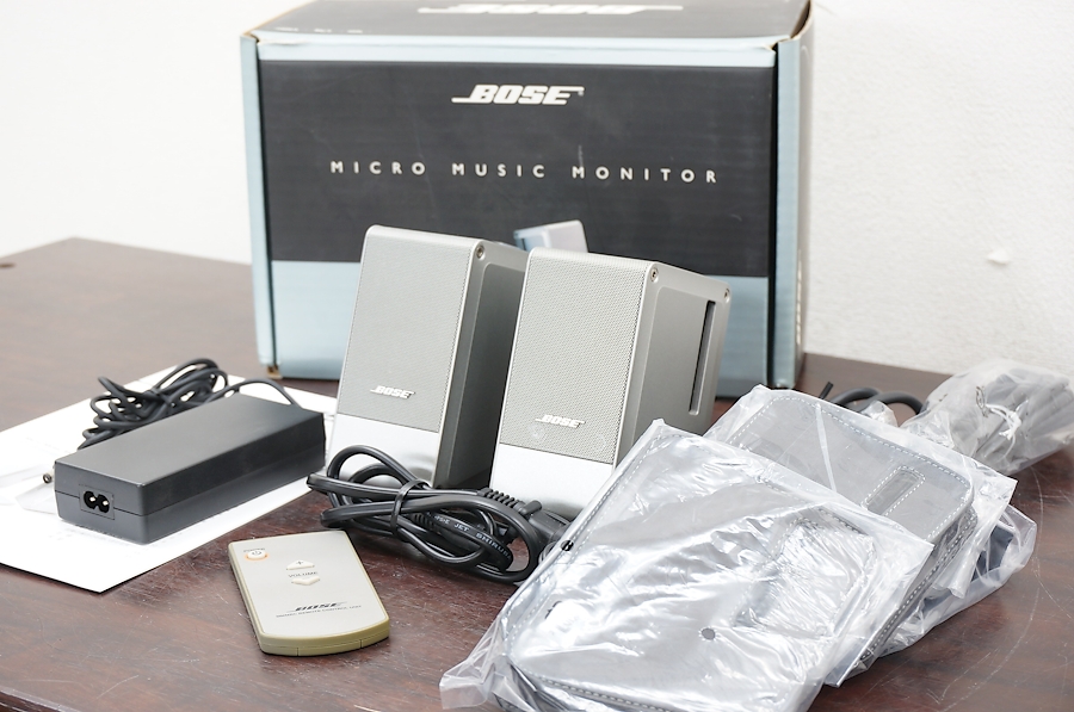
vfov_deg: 20.5
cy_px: 356
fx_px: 1966
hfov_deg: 30.6
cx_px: 537
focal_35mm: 66
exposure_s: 1/6
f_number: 6.3
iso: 200
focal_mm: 44
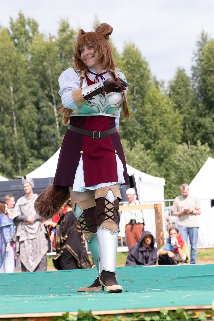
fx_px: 1070
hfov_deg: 11.4
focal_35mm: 120
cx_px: 107
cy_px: 123
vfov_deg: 17.0
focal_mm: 55
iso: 160
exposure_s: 1/800
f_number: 4
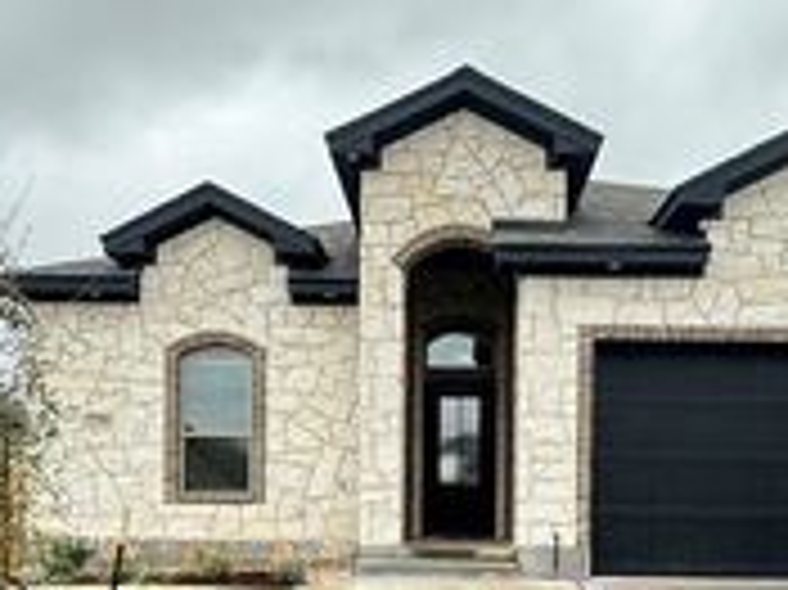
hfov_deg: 46.7
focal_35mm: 40
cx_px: 441
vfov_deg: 34.1
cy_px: 520
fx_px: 910
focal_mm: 2.22
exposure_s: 1/277
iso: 40
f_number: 2.2
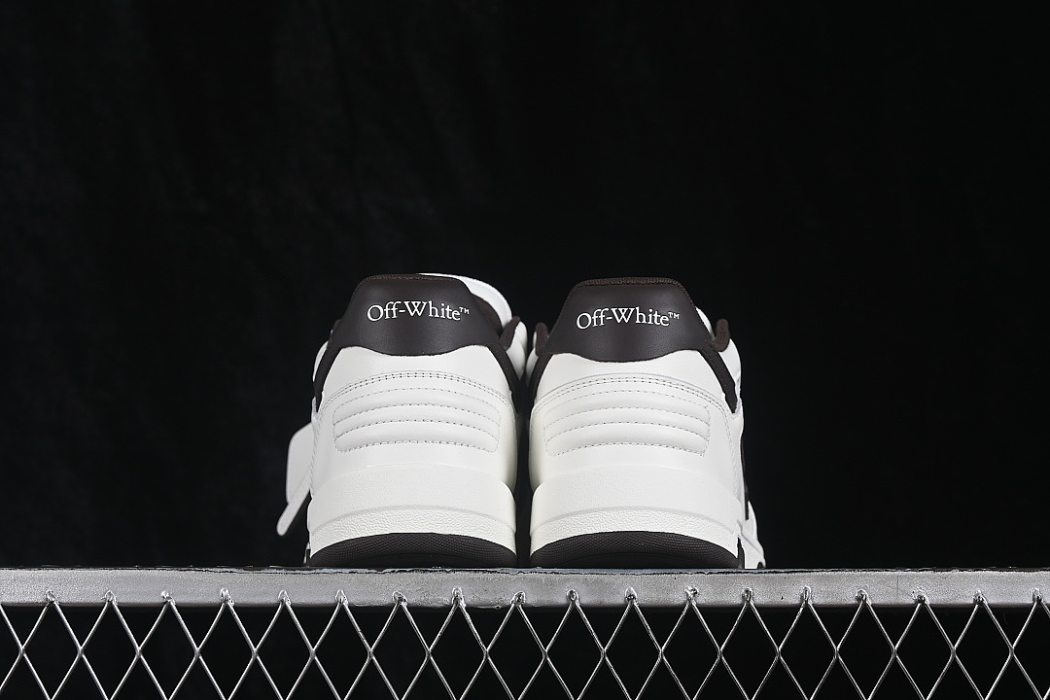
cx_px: 525
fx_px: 2187
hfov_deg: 27.0
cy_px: 350
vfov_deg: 18.2
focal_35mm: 75
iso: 160
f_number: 8
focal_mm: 50
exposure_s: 1/80
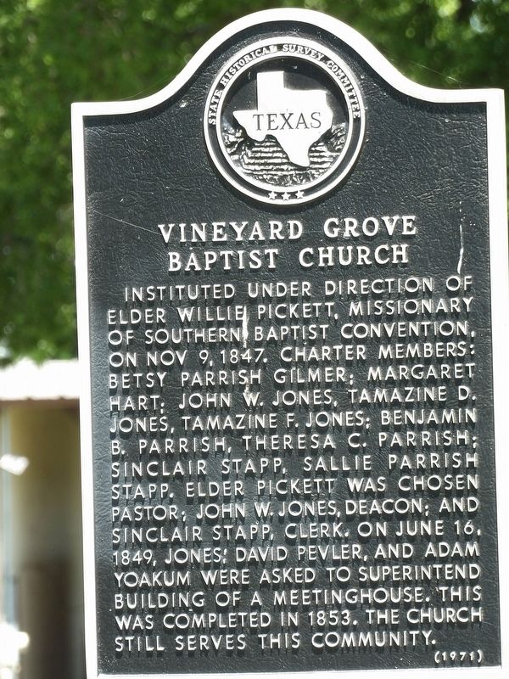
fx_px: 7117
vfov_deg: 5.5
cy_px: 340
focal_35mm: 363
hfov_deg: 4.1
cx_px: 254
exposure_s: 1/104
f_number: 4.2
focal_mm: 65.2
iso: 100
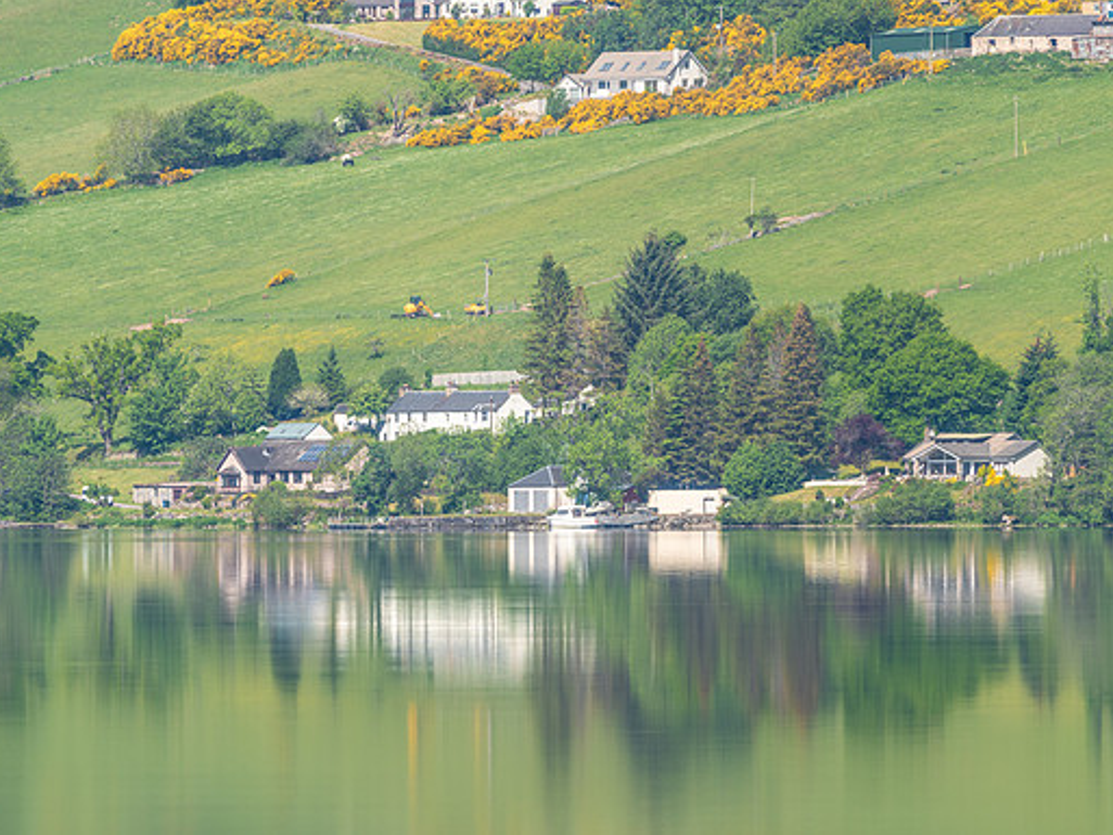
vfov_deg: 2.3
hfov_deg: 3.0
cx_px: 545
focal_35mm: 652
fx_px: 20969
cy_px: 418
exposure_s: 1/640
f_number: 7.1
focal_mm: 600
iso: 160
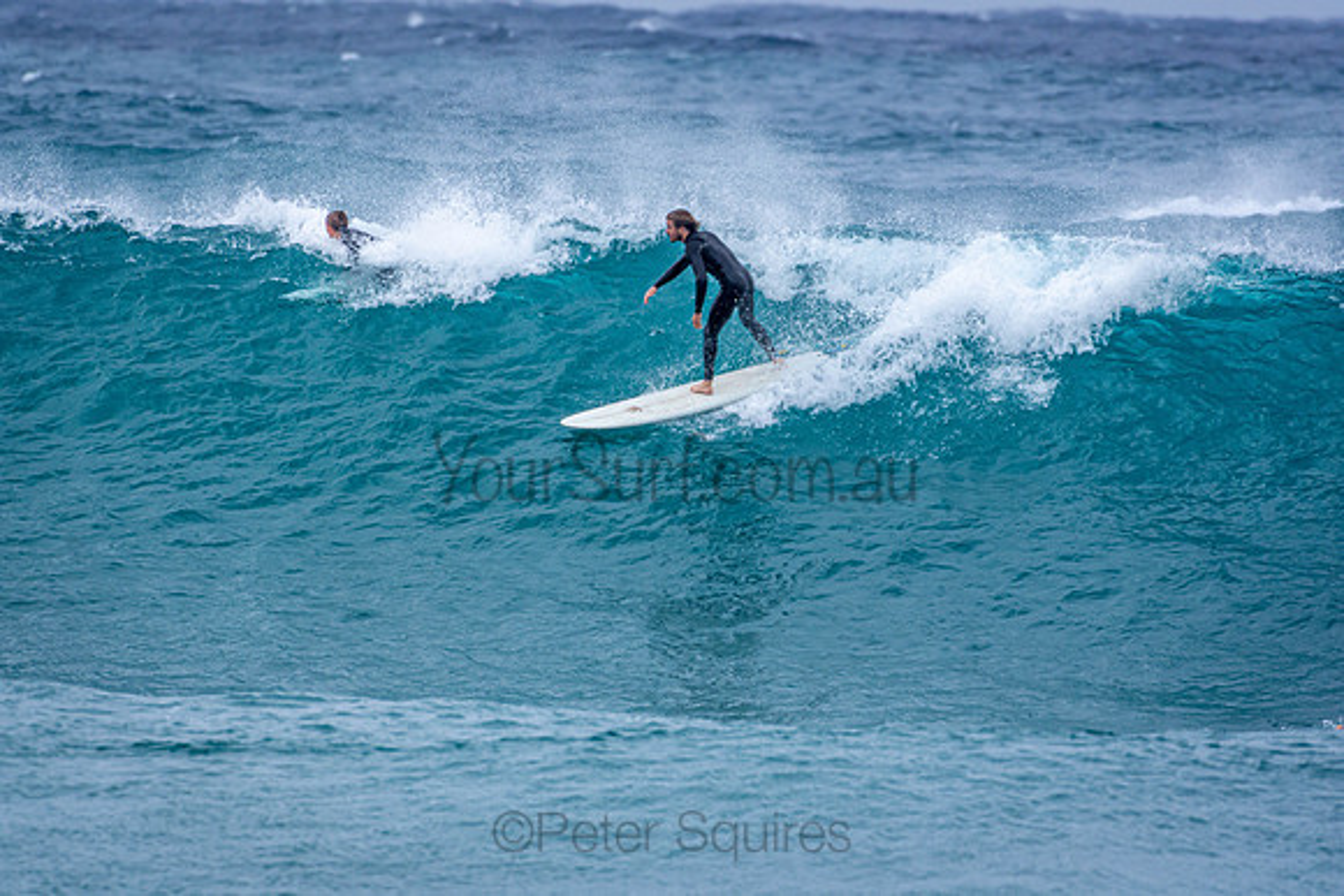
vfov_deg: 1.8
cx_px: 672
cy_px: 448
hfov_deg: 2.7
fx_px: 28005
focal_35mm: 750
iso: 640
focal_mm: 500
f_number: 5.6
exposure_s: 1/2500
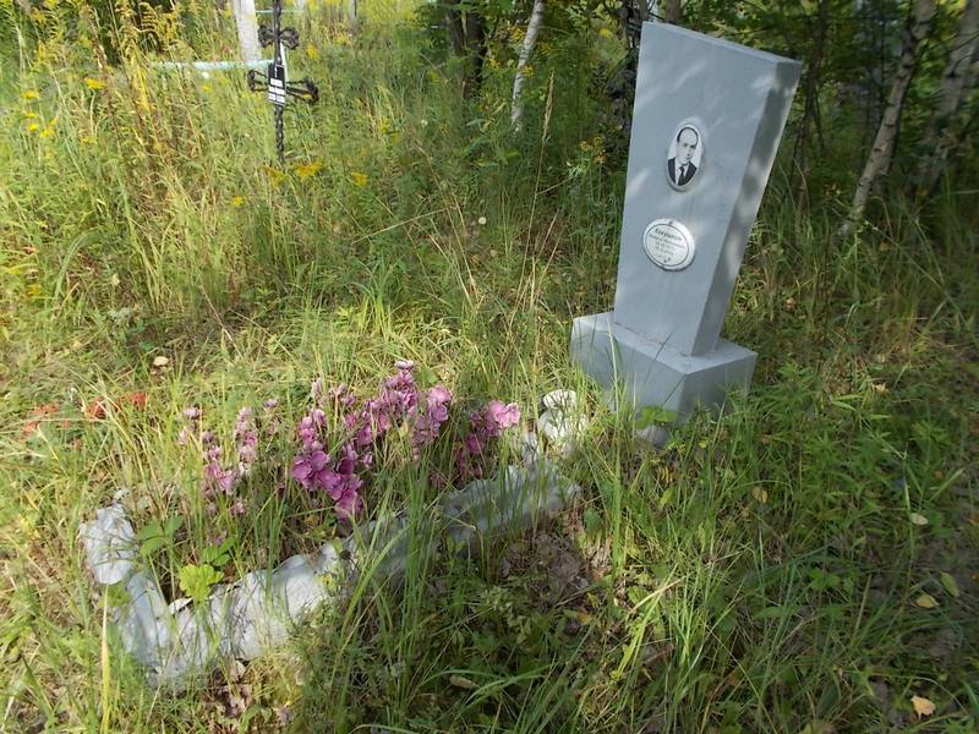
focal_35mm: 26
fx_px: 735
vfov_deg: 53.1
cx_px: 490
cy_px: 367
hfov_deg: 67.3
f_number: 3.2
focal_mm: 4.6
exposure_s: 1/200
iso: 80
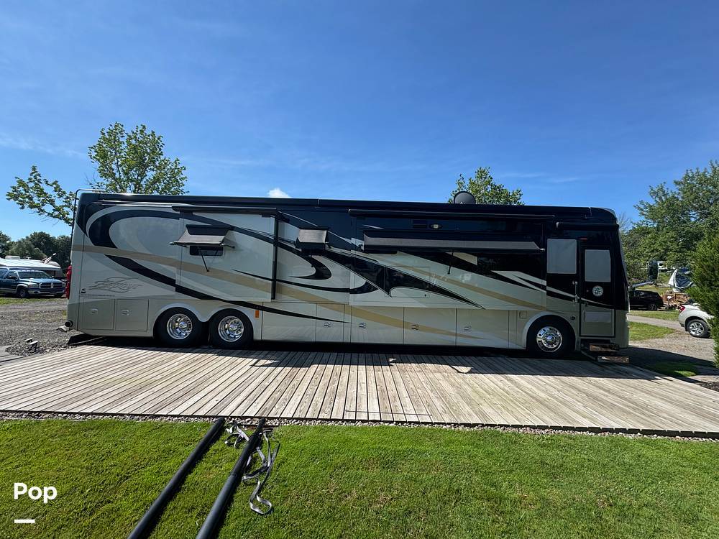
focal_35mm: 14
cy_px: 270
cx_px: 360
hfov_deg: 102.1
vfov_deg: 85.7
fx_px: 291
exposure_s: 1/1110
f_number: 2.2
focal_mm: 2.22
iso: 40
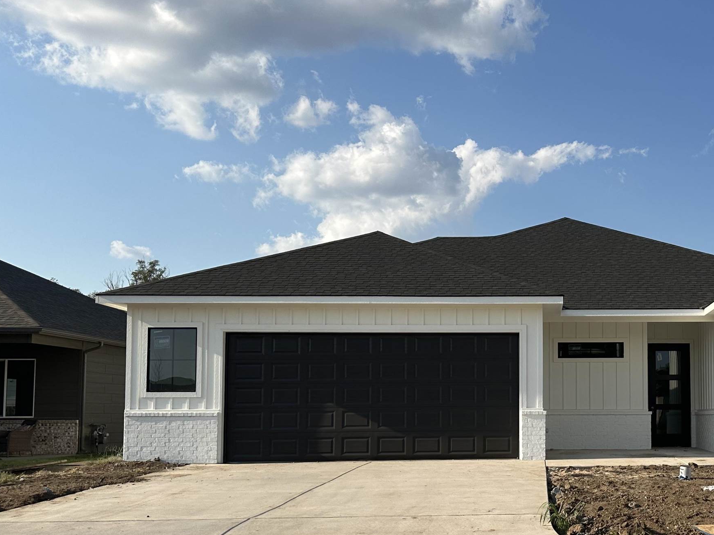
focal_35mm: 42
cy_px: 355
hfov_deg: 43.2
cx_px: 548
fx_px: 866
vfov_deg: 34.1
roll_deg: +0.0
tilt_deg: +3.7
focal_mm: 6.86
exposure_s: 1/4545
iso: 80
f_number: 1.78
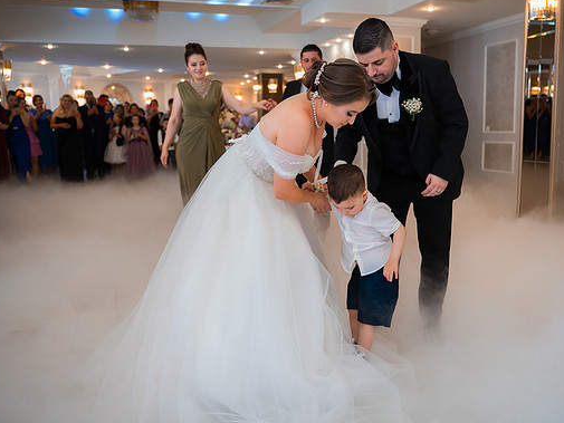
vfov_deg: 43.0
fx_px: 538
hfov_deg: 55.1
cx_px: 324
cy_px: 209
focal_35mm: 33
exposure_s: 1/320
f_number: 2.8
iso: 2500
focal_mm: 28
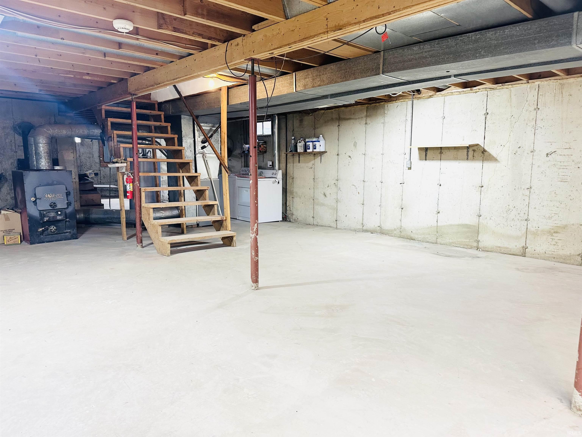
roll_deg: -0.6
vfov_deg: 56.8
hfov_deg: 71.6
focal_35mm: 24
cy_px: 218
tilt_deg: -7.5
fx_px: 404
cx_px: 291
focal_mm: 6.86
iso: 160
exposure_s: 1/60
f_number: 1.78
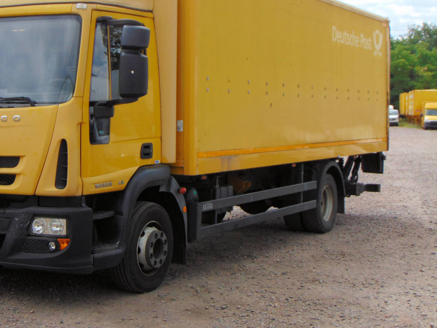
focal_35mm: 67
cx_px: 148
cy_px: 124
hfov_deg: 28.8
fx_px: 846
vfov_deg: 21.9
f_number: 3.5
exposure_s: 1/640
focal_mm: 9
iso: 80
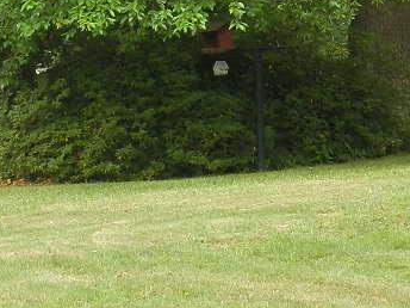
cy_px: 175
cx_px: -66
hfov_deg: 11.4
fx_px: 2025
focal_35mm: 171
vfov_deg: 8.7
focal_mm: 8.1
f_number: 4.2
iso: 160
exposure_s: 1/200
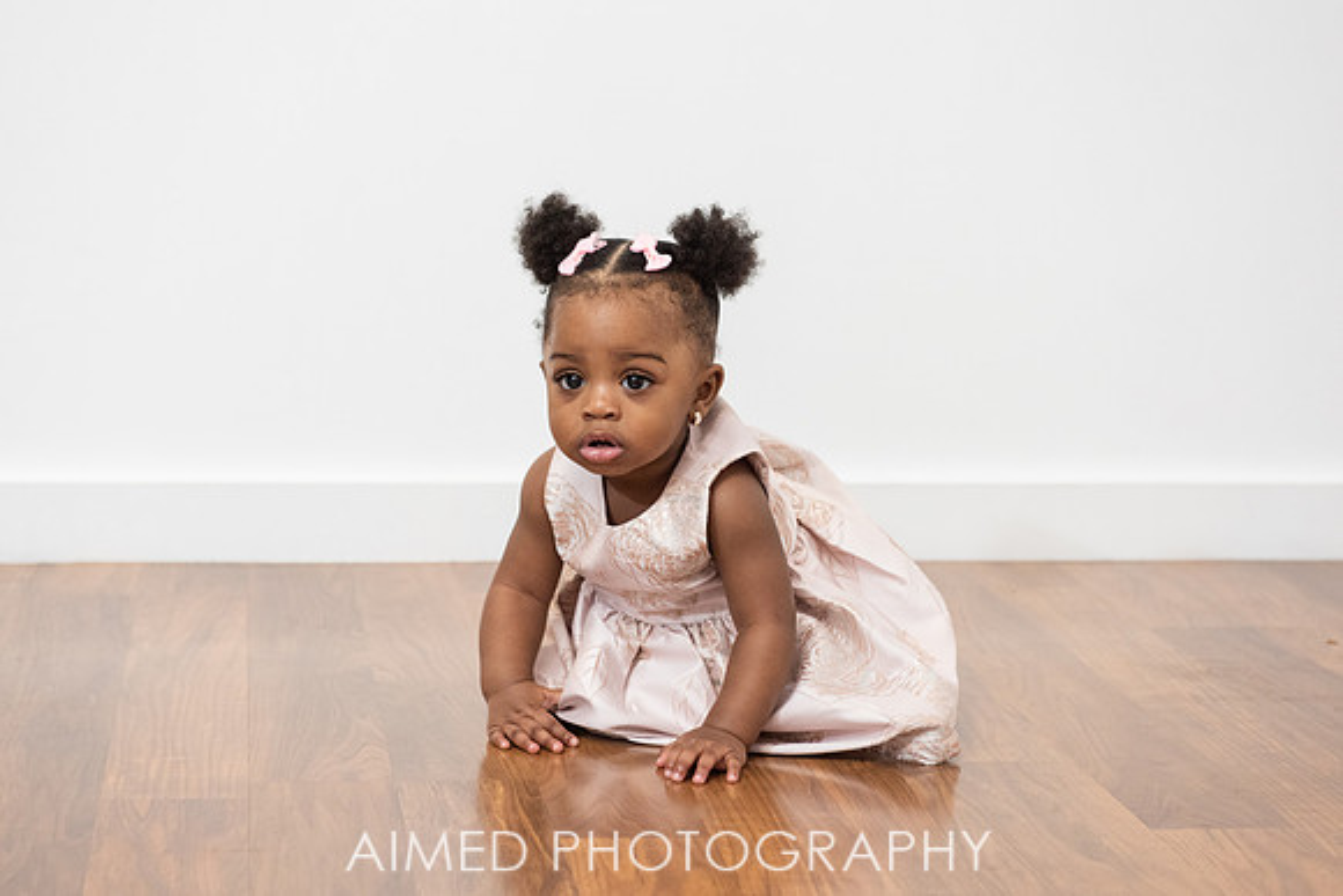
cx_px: 617
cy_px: 440
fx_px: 3070
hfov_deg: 24.7
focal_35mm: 82
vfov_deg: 16.6
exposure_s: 1/200
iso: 1600
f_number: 4
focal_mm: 70
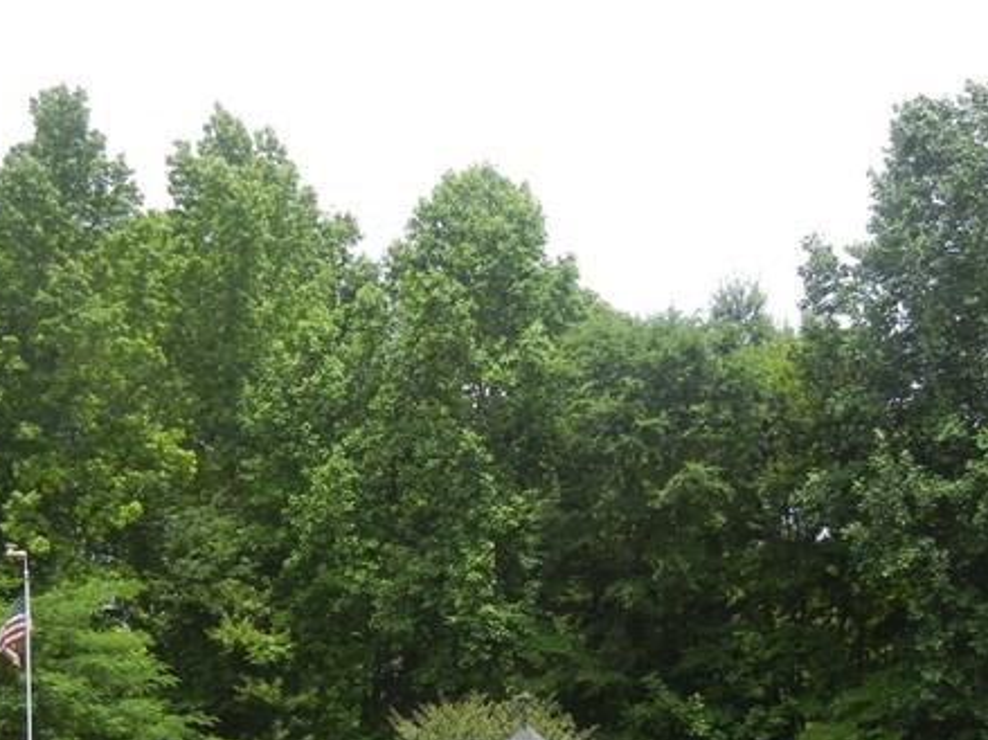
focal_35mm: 70
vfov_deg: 20.4
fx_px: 1997
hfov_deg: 27.5
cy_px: 722
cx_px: 290
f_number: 3.5
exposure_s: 1/776
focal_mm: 5.4
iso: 160
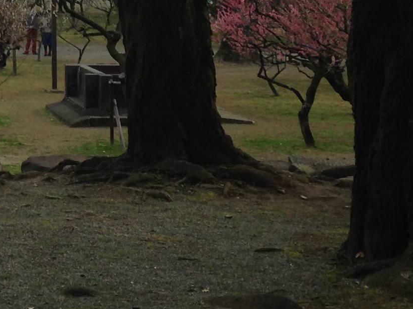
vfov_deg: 11.2
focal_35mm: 130
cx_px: -141
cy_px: -49
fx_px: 1550
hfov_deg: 14.5
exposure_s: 1/339
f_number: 2.4
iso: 50
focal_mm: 4.12
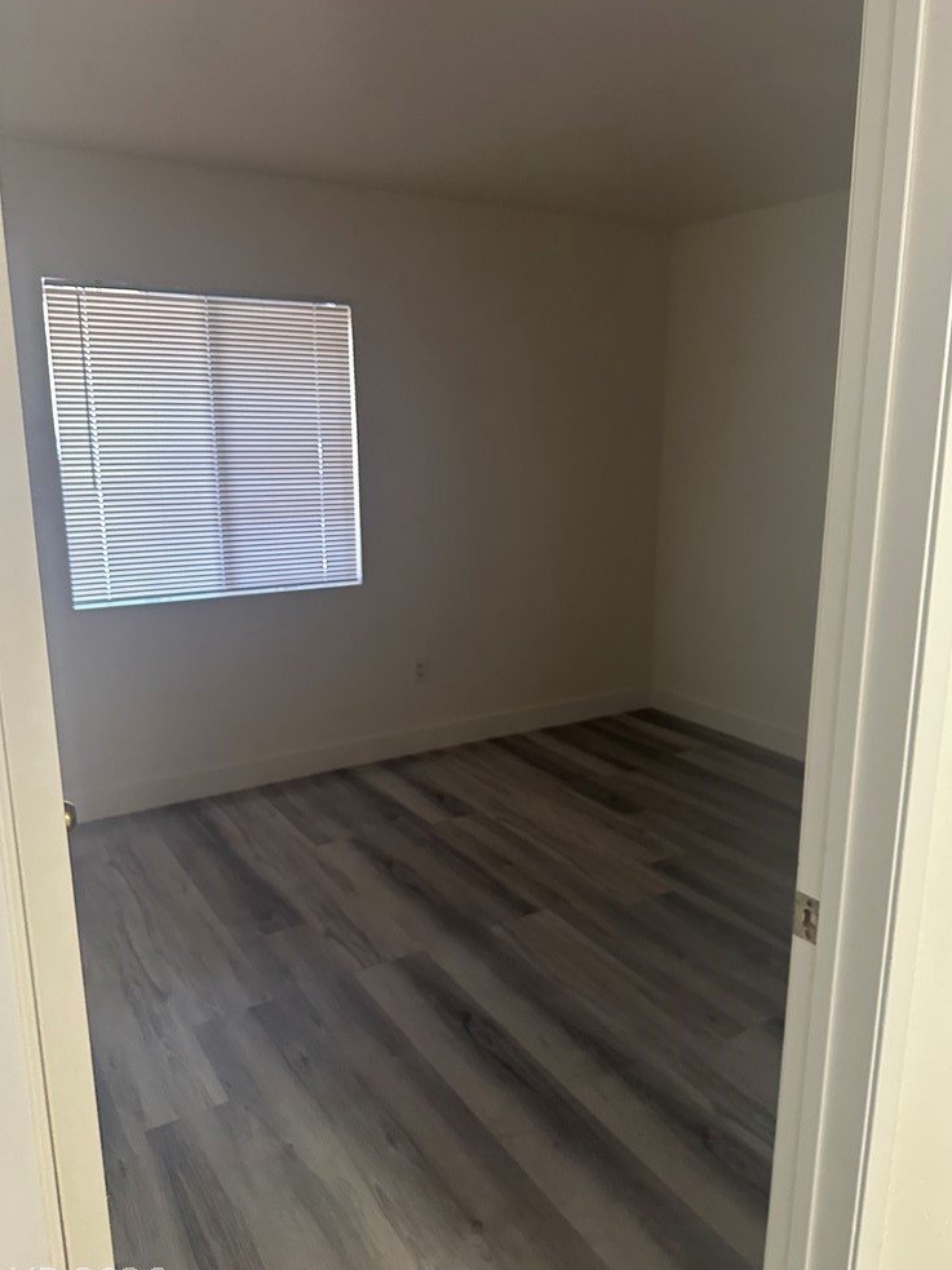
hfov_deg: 54.9
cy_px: 650
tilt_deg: -10.1
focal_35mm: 25
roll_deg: +0.1
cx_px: 477
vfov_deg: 69.4
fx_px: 917
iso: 500
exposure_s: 1/60
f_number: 1.78
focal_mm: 6.86
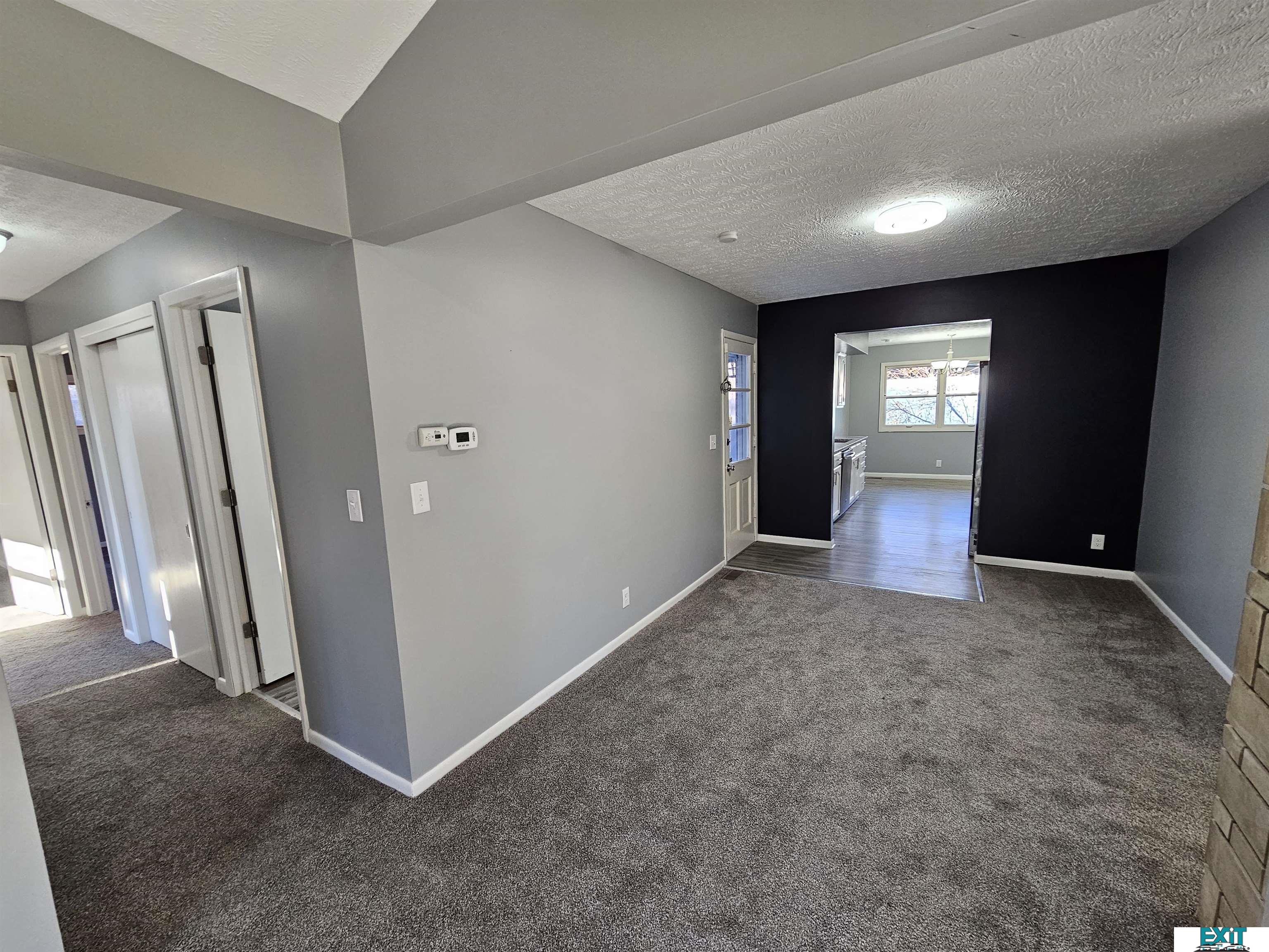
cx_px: 634
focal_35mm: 13
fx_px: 477
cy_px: 476
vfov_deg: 89.9
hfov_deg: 106.2
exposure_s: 1/60
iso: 200
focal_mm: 2.2
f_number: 2.2
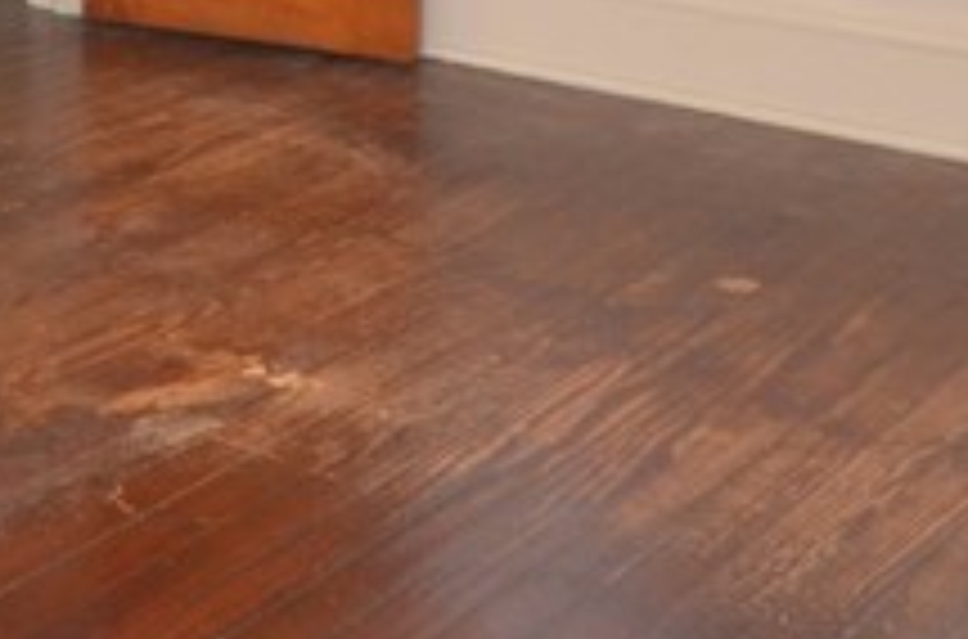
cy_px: -470
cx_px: -97
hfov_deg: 24.9
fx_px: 2038
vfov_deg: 15.6
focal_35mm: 76
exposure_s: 1/60
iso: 800
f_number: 4
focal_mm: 10
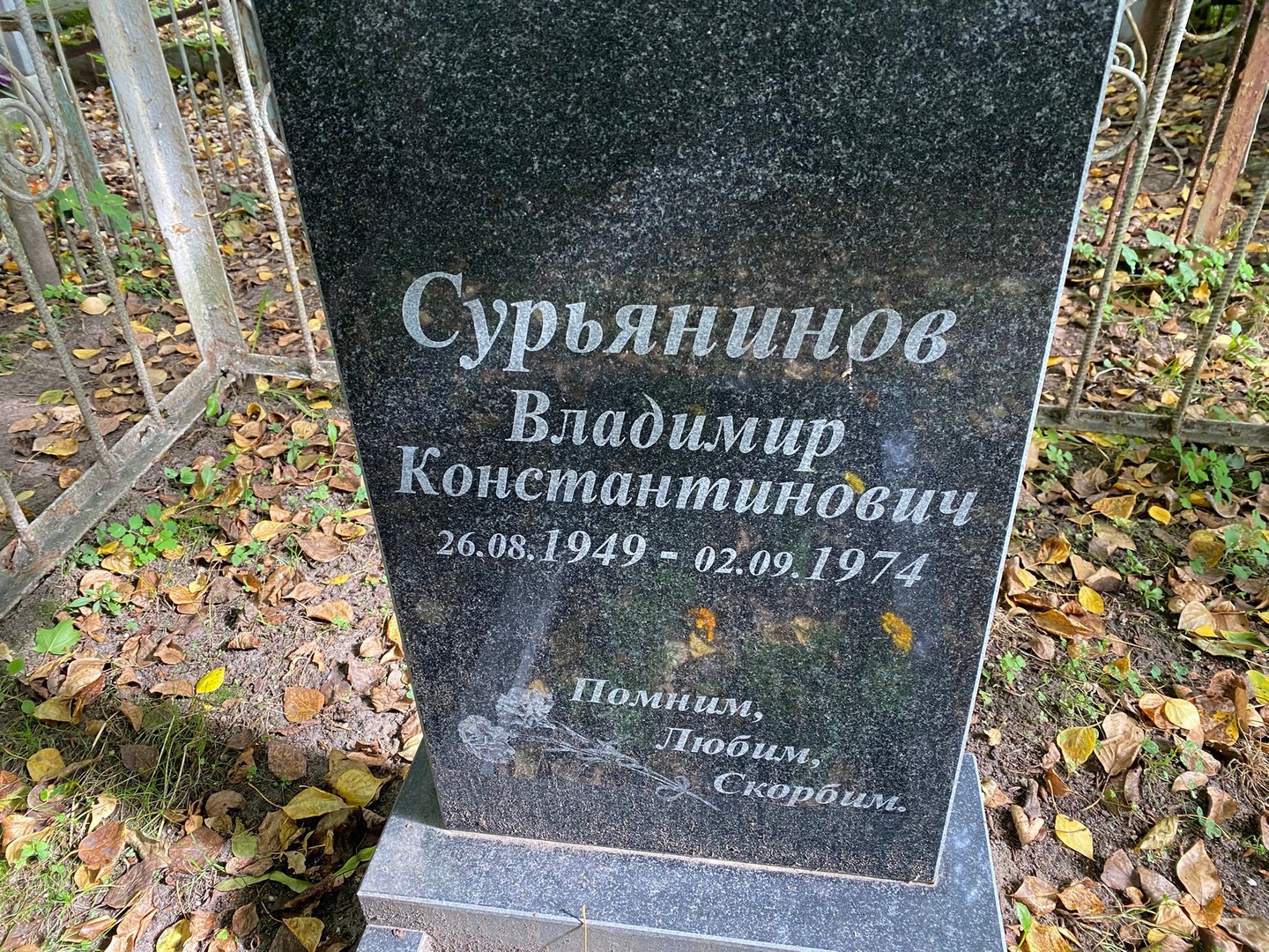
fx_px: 953
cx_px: 634
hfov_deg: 67.3
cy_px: 476
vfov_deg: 53.1
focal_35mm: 26
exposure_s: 1/81
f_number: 1.8
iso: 125
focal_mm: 4.25
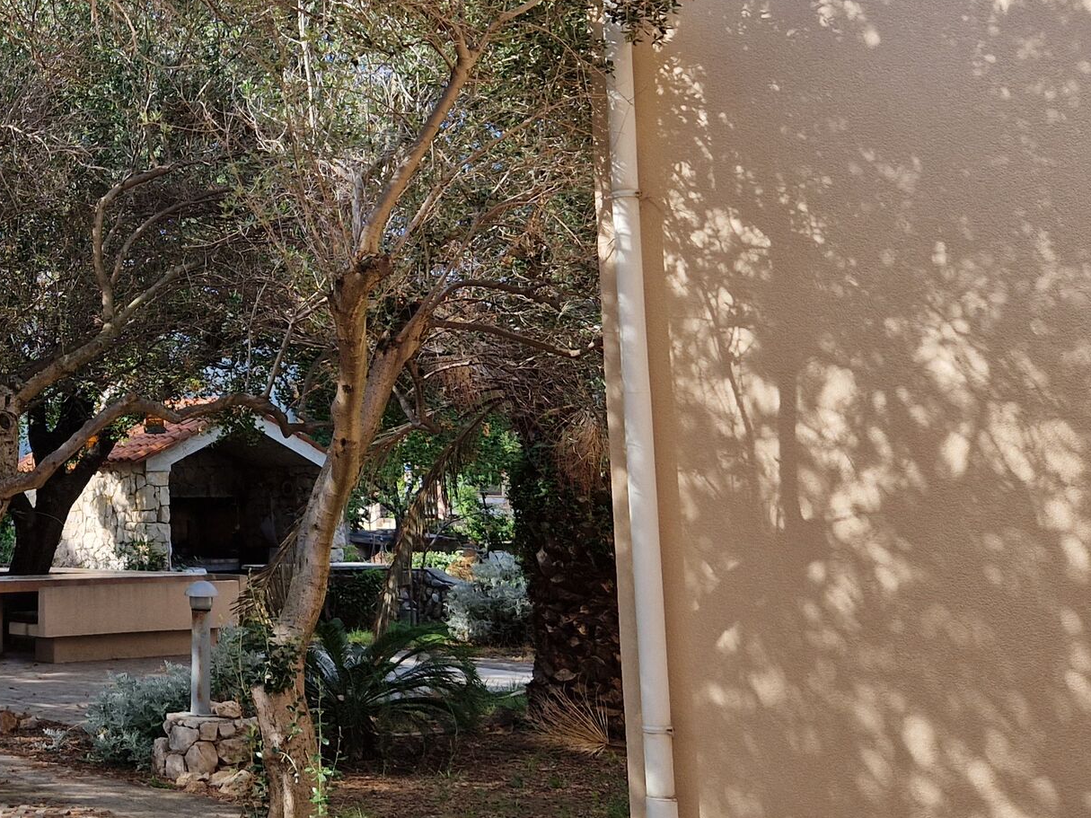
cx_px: 10
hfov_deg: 33.3
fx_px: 1670
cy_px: 269
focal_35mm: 53
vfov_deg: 27.3
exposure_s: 1/668
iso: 50
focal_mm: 5.4
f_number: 1.8
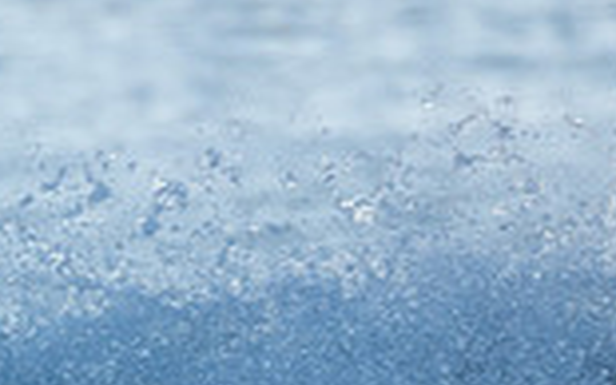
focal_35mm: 2867
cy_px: 665
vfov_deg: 0.5
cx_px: -242
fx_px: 48149
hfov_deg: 0.7
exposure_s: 1/640
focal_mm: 500
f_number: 5.6
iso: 250
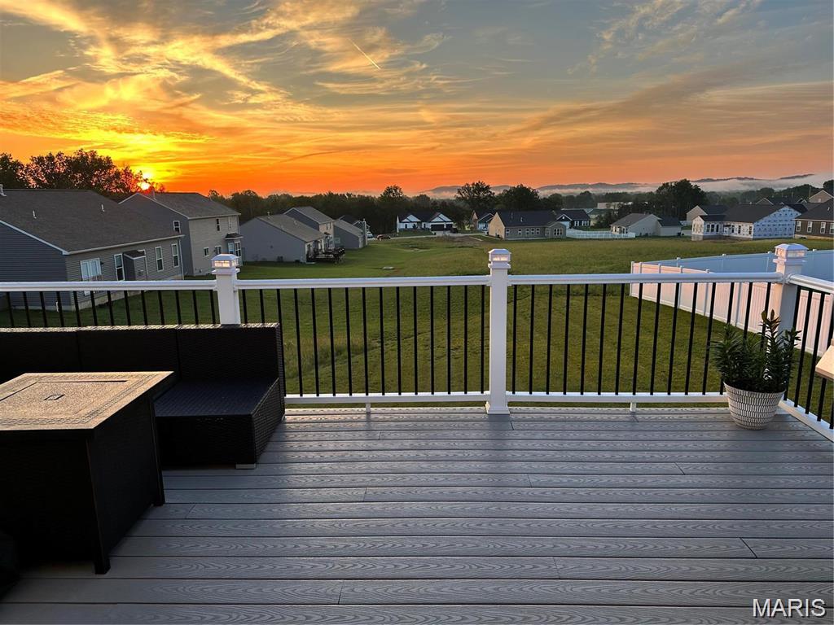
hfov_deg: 71.6
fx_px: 578
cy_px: 312
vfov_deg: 56.8
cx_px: 417
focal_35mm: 24
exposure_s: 1/477
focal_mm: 6.86
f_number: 1.78
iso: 80
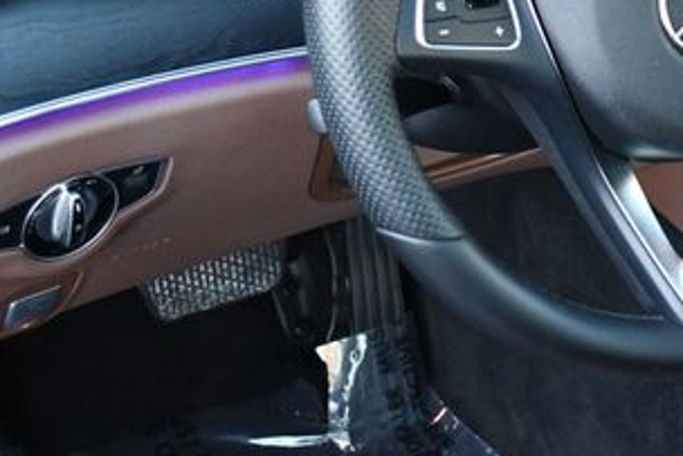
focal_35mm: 101
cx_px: 712
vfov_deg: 13.4
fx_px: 1917
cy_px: 0
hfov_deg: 19.5
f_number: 4
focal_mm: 24
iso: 1100
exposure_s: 1/125
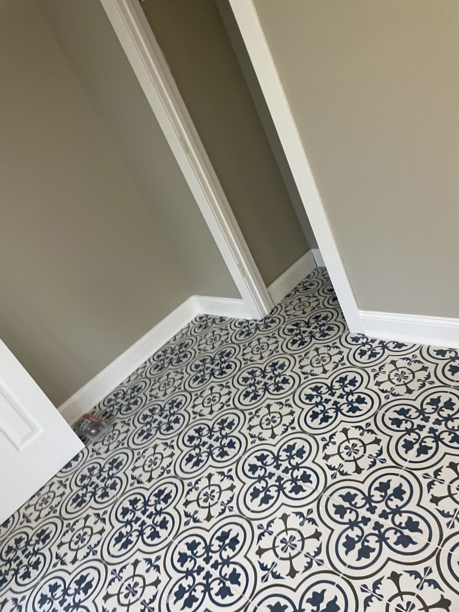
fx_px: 460
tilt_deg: -29.4
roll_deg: +20.7
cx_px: 230
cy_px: 306
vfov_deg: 67.3
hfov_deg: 53.1
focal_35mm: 26
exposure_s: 1/60
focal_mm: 4.2
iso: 250
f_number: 1.6
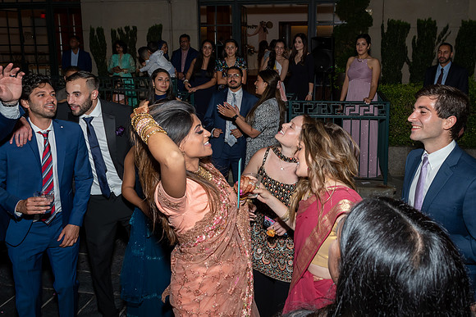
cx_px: 261
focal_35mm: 33
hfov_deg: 57.1
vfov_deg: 39.7
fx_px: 436
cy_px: 112
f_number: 5.6
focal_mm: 17
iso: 500
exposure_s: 1/250
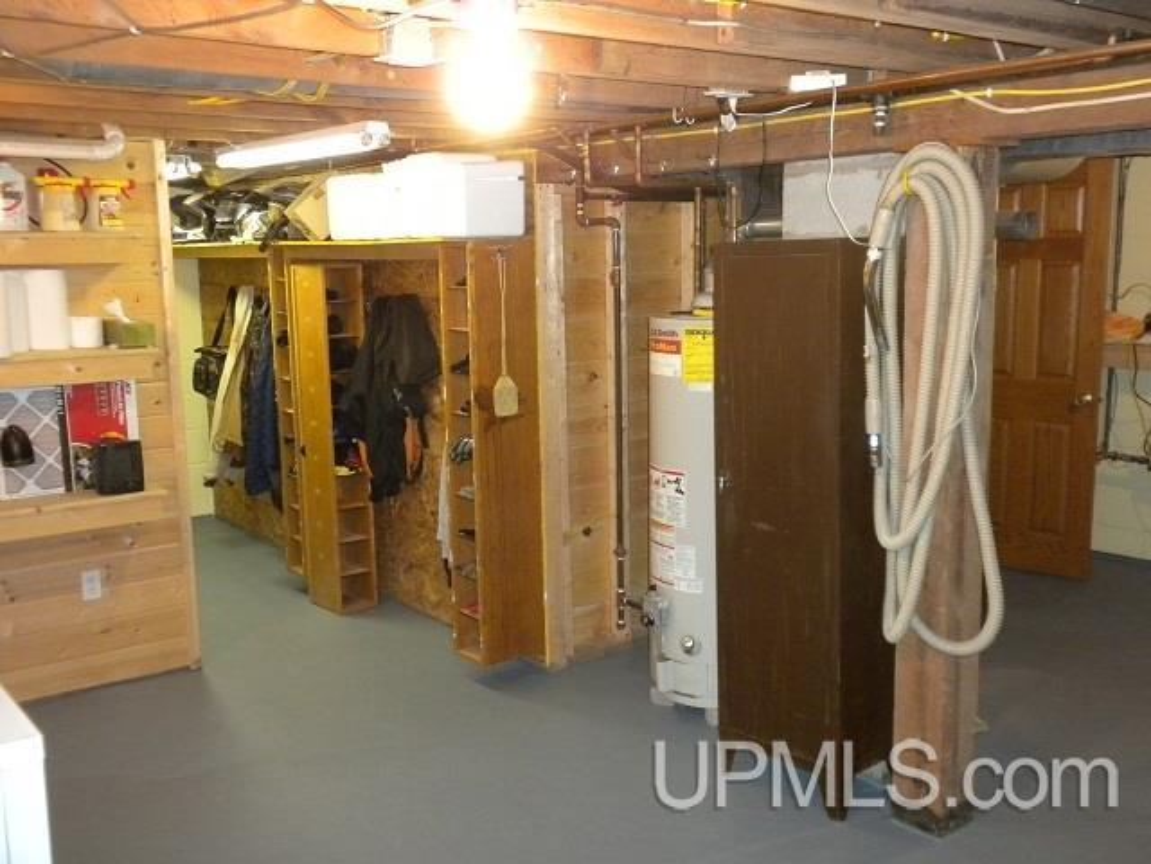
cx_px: 576
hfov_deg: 50.1
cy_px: 432
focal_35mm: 37
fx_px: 1230
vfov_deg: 38.7
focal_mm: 6.6
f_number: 3.5
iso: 406
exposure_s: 1/30
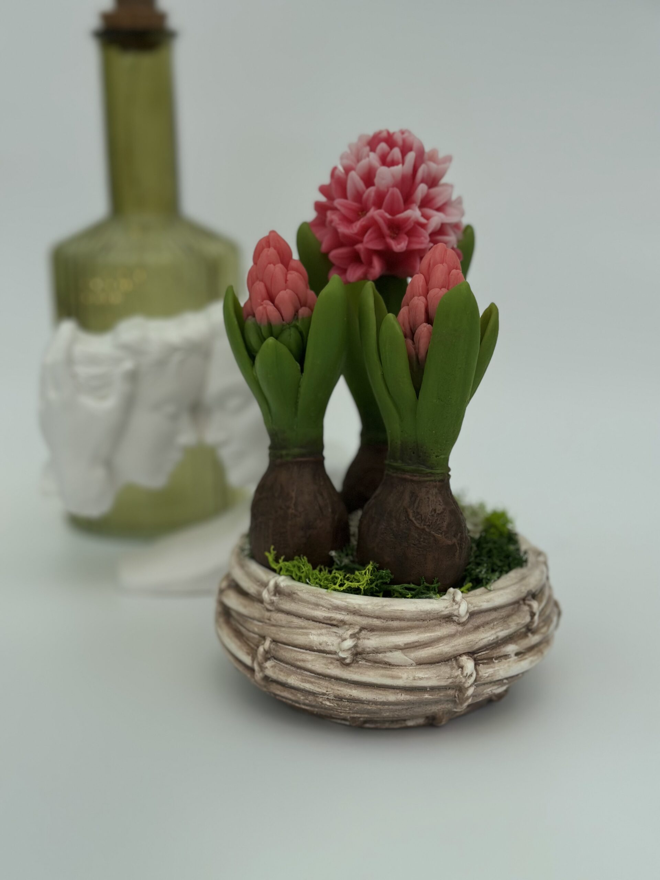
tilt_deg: -14.7
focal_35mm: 48
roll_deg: -1.3
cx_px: 330
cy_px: 440
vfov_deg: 39.7
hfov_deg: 30.3
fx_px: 1220
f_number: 1.78
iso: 100
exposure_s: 1/12048
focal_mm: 6.86
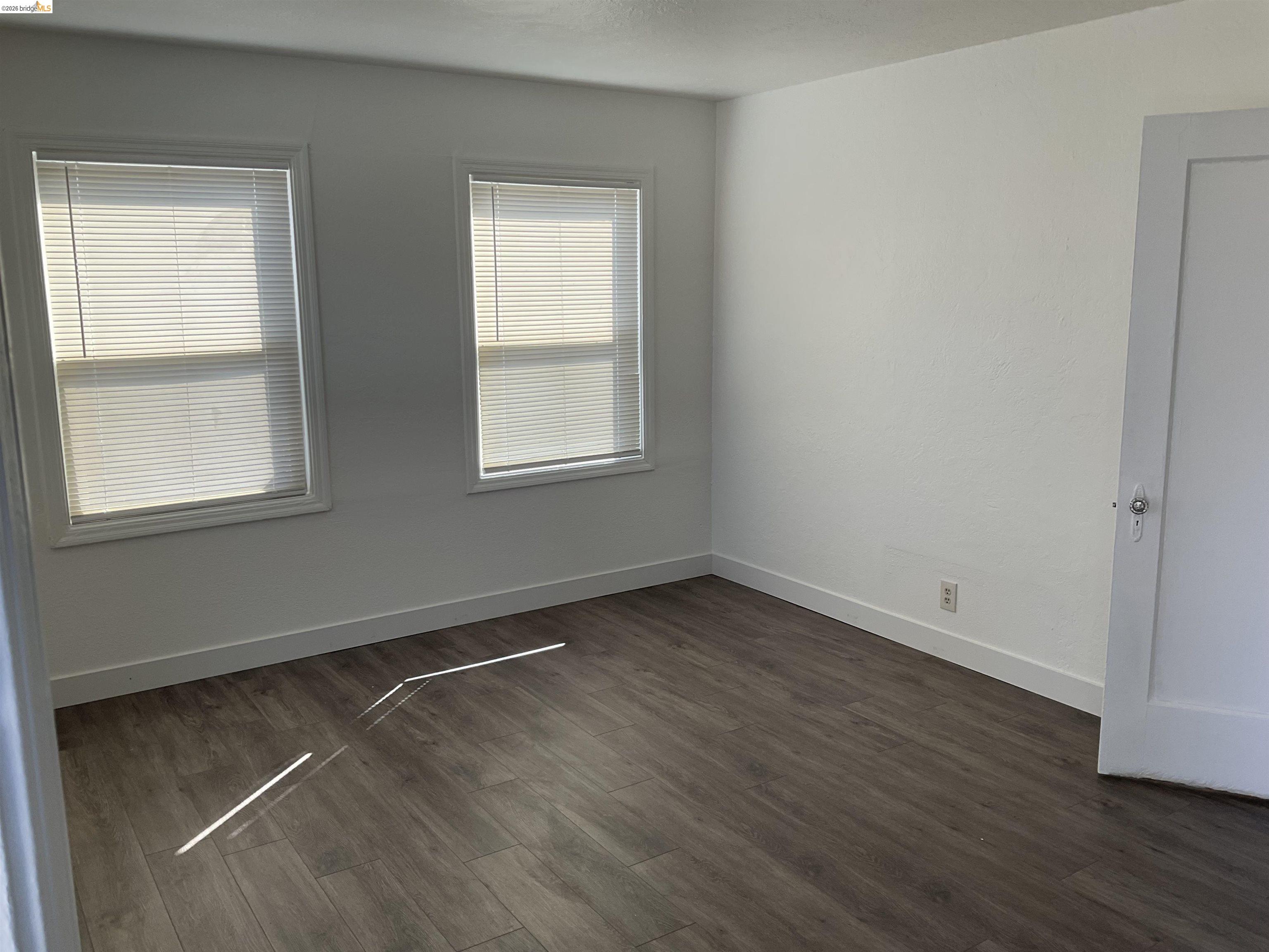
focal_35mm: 29
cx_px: 634
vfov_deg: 48.2
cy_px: 476
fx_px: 1063
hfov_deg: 61.7
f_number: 1.8
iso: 25
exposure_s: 1/120
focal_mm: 3
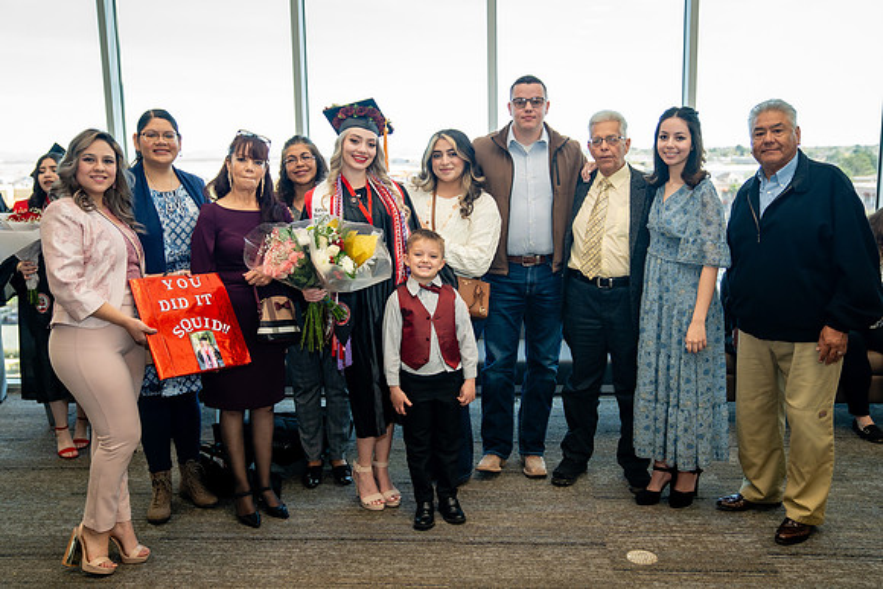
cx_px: 452
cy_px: 301
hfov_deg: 54.9
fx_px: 849
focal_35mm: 35
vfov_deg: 38.3
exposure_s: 1/160
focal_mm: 33
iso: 400
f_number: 2.8
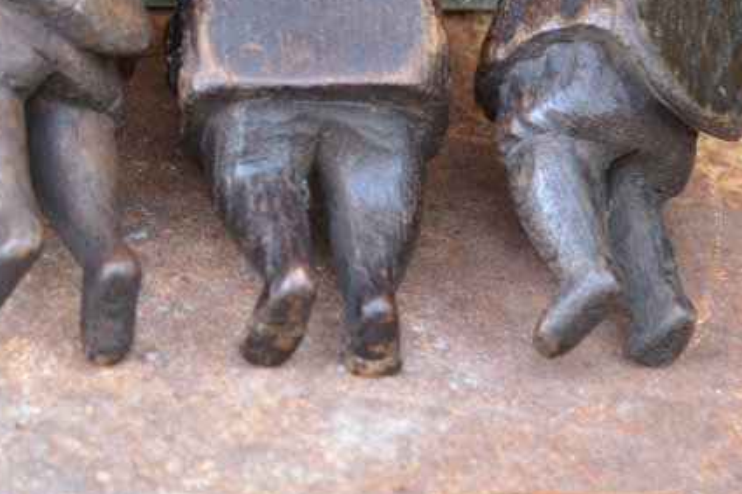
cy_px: -152
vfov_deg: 6.4
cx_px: -208
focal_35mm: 212
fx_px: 4368
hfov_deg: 9.5
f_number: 2.8
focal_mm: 50
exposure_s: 1/30
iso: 100
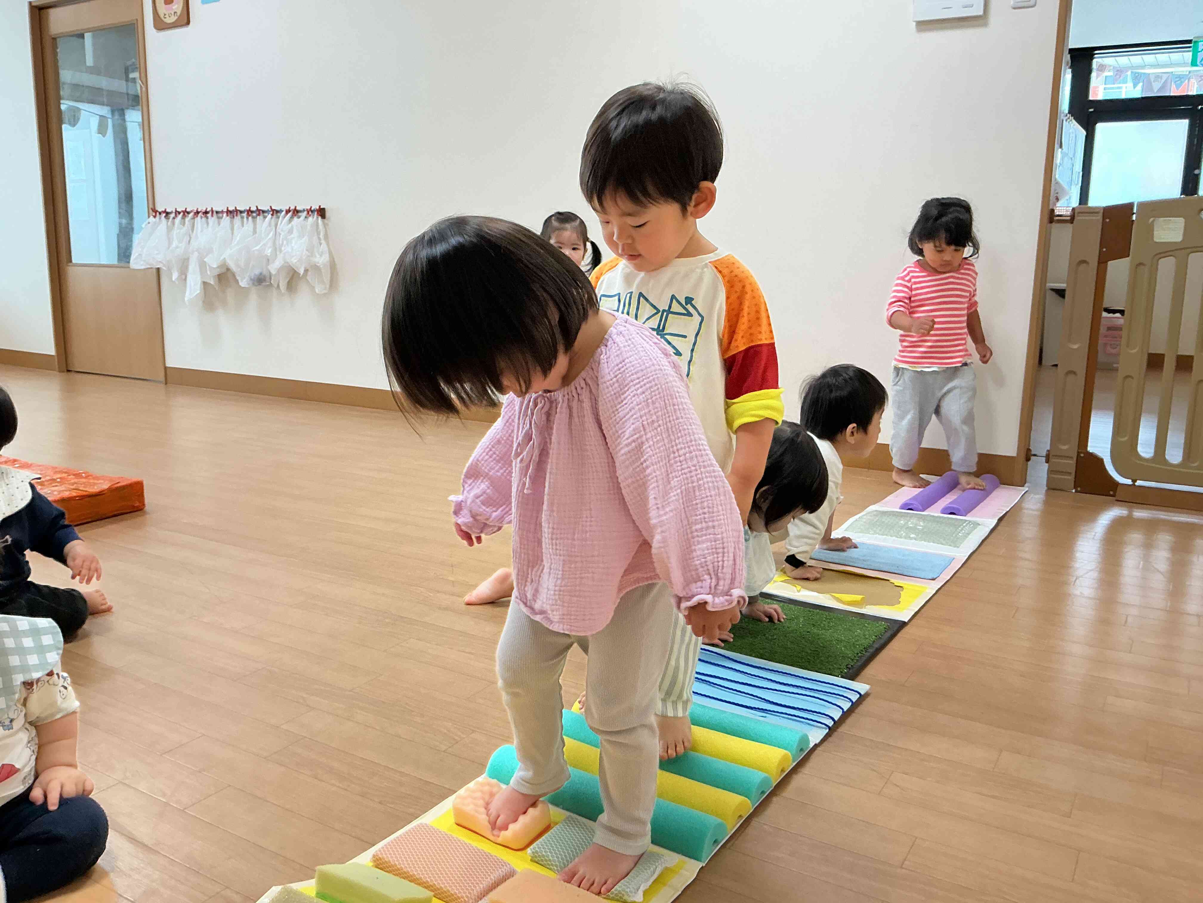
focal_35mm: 29
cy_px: 452
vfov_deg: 48.2
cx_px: 602
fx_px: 1008
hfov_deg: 61.7
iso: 64
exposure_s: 1/120
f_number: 1.8
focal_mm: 3
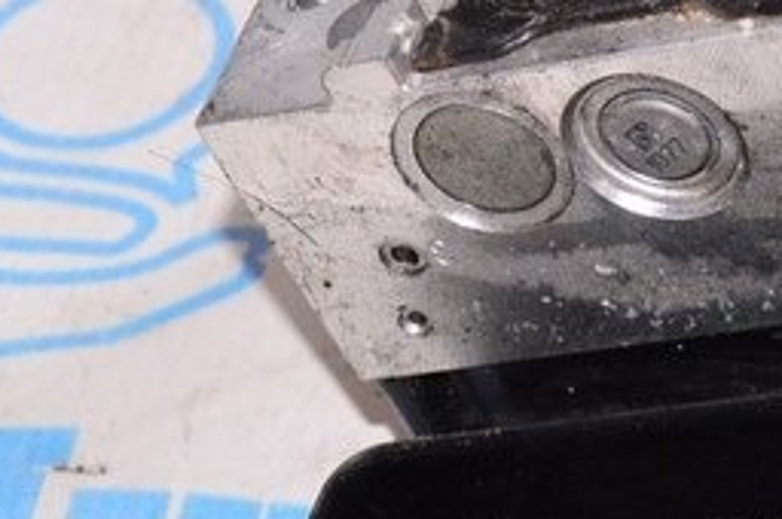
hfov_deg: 11.1
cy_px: 60
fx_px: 3905
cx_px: 1048
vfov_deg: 7.6
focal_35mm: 180
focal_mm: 30
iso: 1600
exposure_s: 1/200
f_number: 8
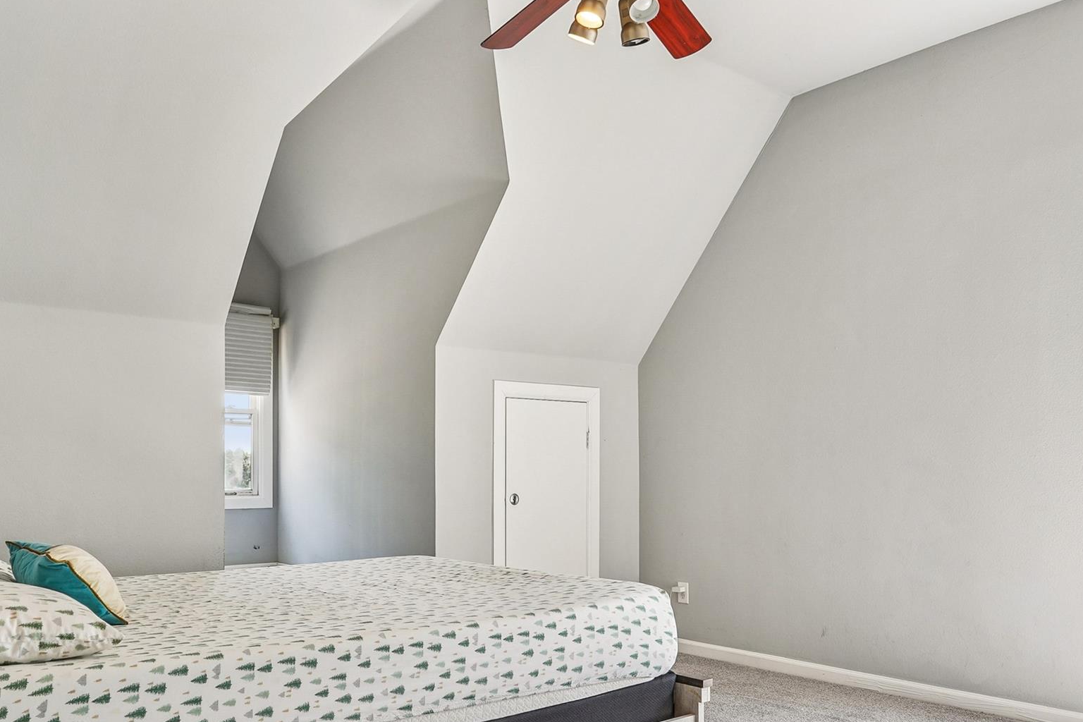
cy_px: 454
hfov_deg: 65.5
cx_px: 541
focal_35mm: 28
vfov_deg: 46.0
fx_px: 842
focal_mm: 14
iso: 100
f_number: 9
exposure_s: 1/6
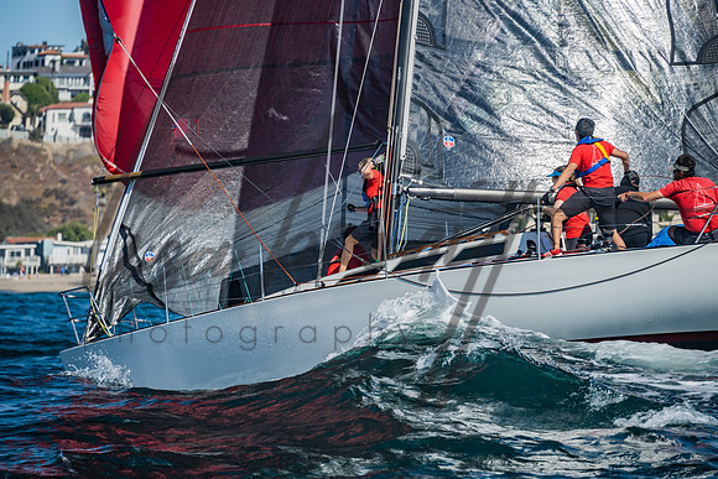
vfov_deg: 6.3
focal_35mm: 217
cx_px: 359
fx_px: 4337
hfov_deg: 9.5
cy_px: 240
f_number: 6.3
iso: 160
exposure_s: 1/640
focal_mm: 200
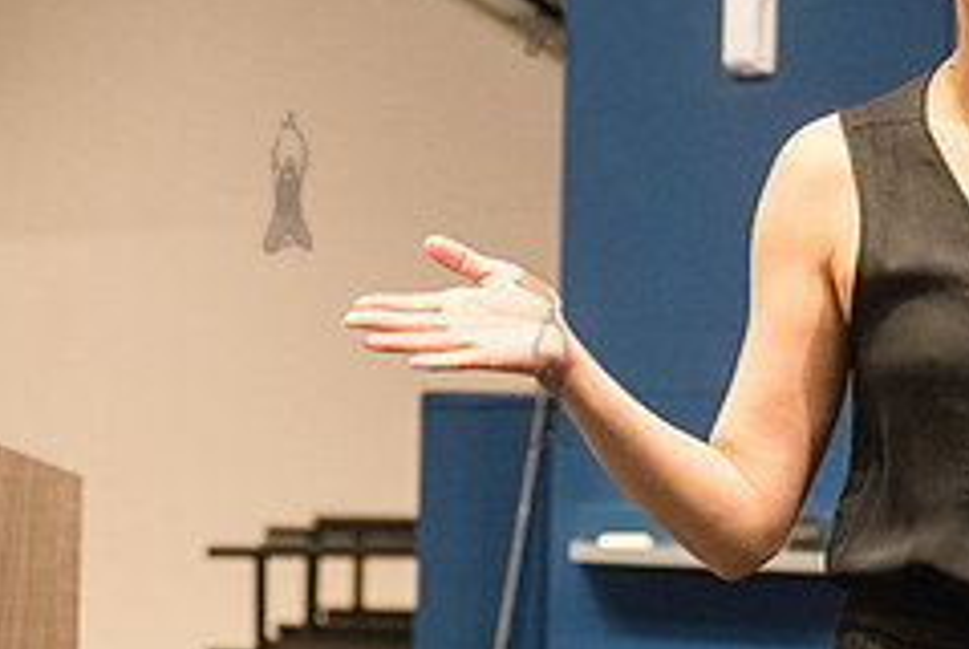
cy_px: 181
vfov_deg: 7.1
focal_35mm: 194
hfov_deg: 10.5
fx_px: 5228
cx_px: 1070
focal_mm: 80
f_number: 4
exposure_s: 1/250
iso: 5000
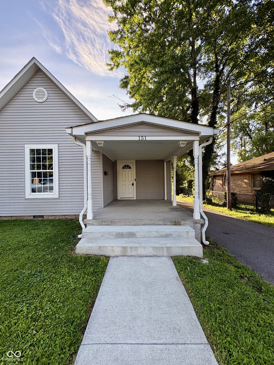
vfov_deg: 102.1
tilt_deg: +0.8
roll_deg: +0.8
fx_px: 148
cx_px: 137
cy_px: 182
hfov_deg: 85.7
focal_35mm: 14
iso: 64
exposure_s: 1/159
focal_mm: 2.22
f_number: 2.2
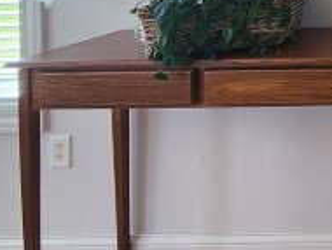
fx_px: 672
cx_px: 764
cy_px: -152
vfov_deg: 18.1
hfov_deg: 15.9
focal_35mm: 70
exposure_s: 1/60
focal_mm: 2.2
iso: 50
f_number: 2.2
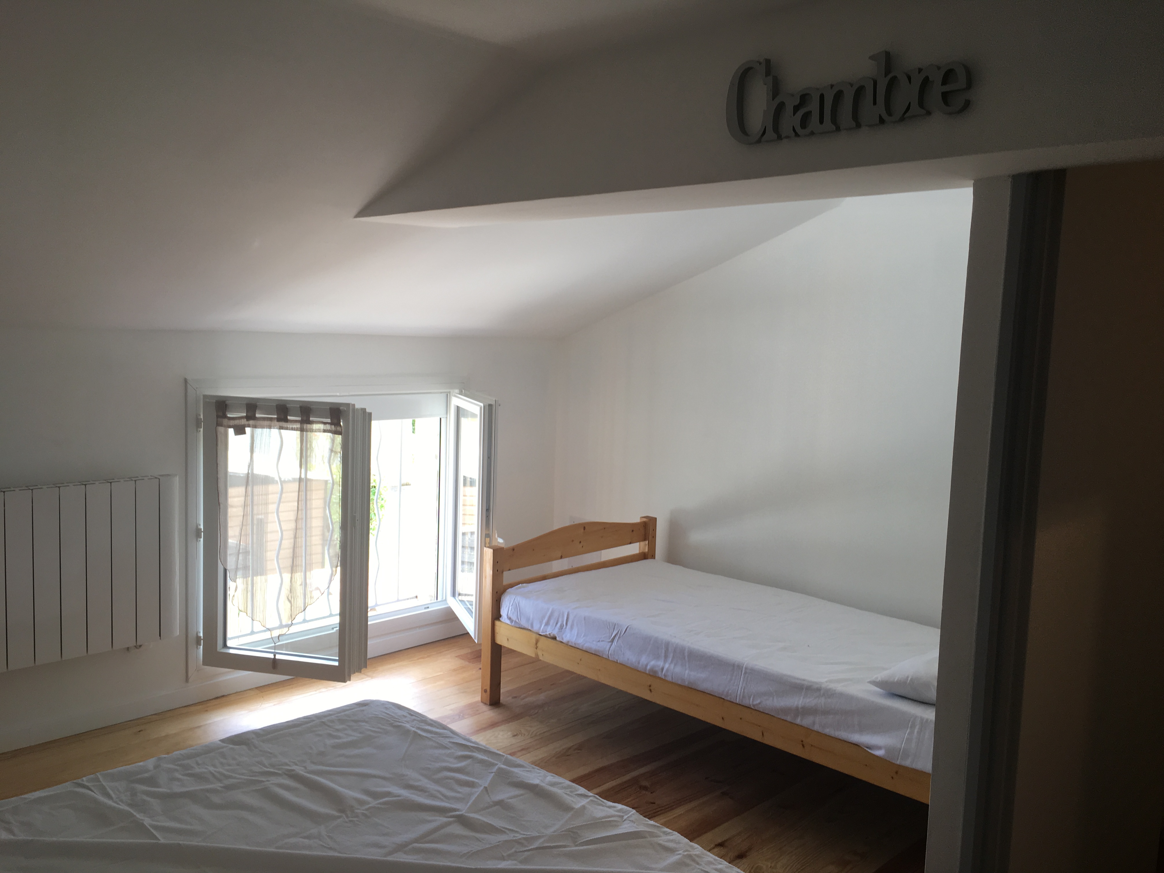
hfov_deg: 61.7
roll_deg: -1.6
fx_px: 975
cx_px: 582
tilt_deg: -4.6
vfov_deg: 48.2
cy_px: 436
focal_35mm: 29
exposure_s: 1/50
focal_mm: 4.15
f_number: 2.2
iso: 25
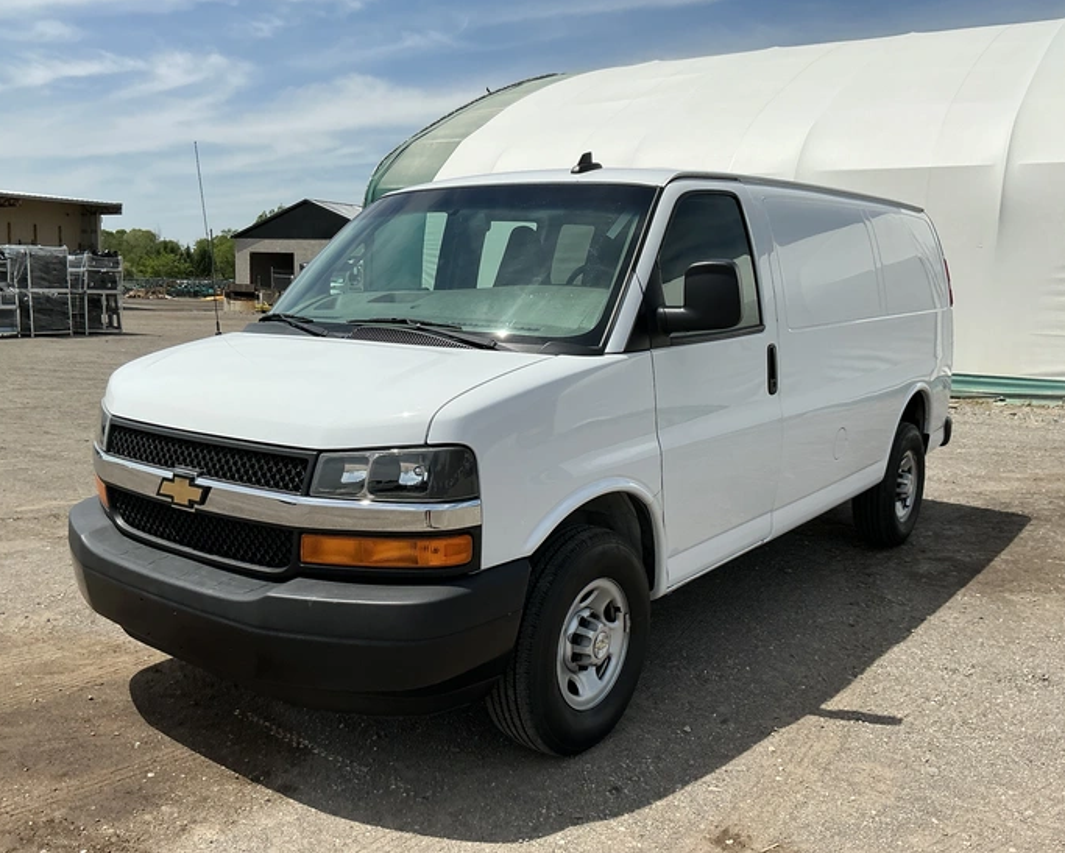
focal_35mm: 30
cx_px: 513
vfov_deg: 48.5
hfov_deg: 58.7
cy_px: 425
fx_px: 946
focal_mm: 3
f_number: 1.8
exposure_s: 1/3125
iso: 25
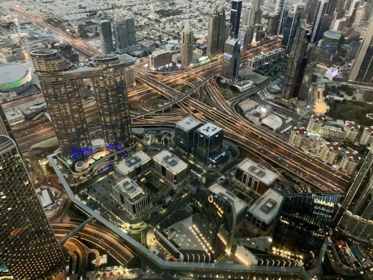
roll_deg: -1.4
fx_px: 280
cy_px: 140
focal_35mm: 26
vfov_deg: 53.1
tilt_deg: -36.8
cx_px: 186
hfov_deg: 67.3
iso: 640
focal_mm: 4.25
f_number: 1.8
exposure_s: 1/20
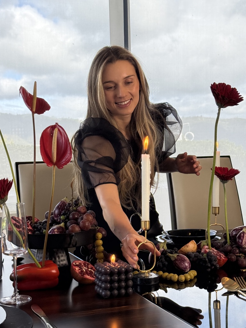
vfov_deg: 39.7
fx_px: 455
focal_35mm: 48
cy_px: 164
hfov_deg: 30.3
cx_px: 123
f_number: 1.78
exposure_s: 1/248
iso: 100
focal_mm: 6.76
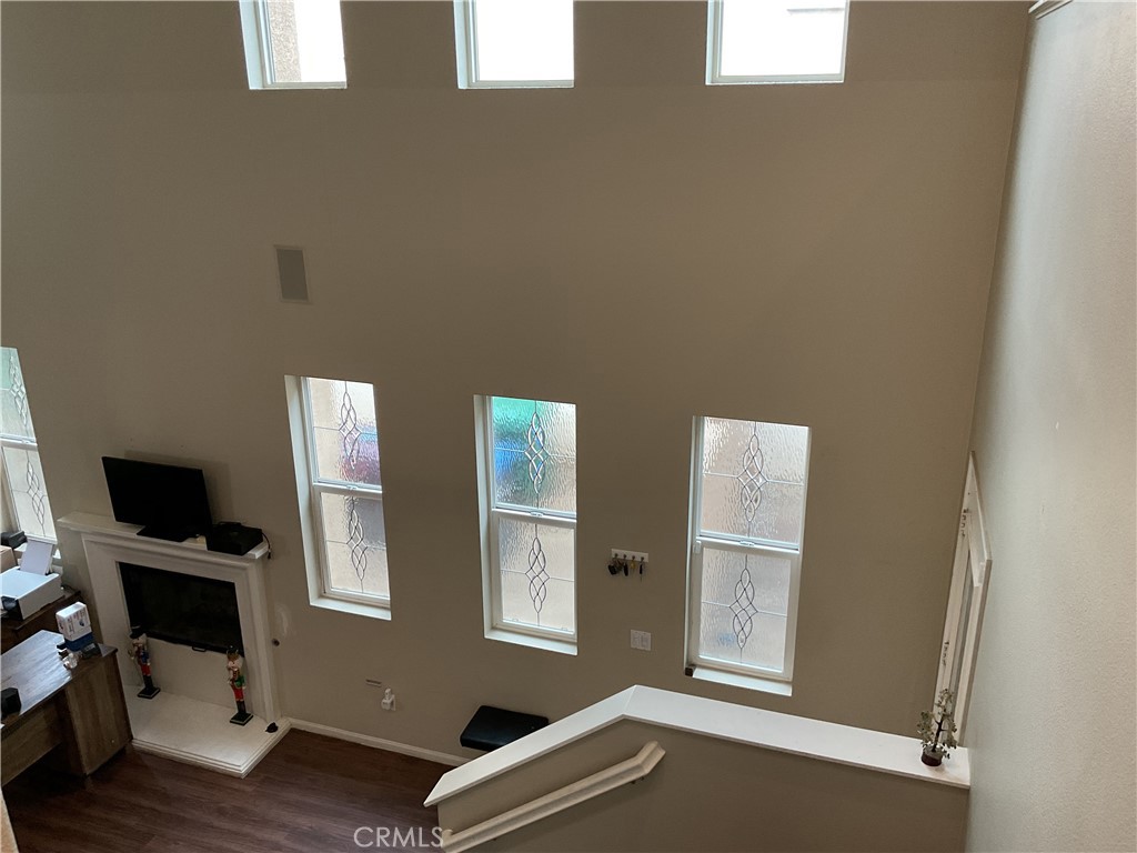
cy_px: 426
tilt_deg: -20.3
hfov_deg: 61.7
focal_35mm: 29
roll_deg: +1.3
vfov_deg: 48.2
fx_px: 953
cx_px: 568
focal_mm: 3
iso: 100
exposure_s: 1/60
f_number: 1.8
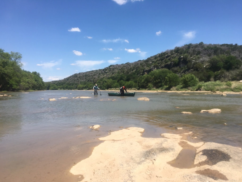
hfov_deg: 61.7
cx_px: 121
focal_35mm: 29
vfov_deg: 48.2
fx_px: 203
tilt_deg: -0.7
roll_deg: +0.4
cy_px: 91
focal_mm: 4.15
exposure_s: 1/1603
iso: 25
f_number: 2.2
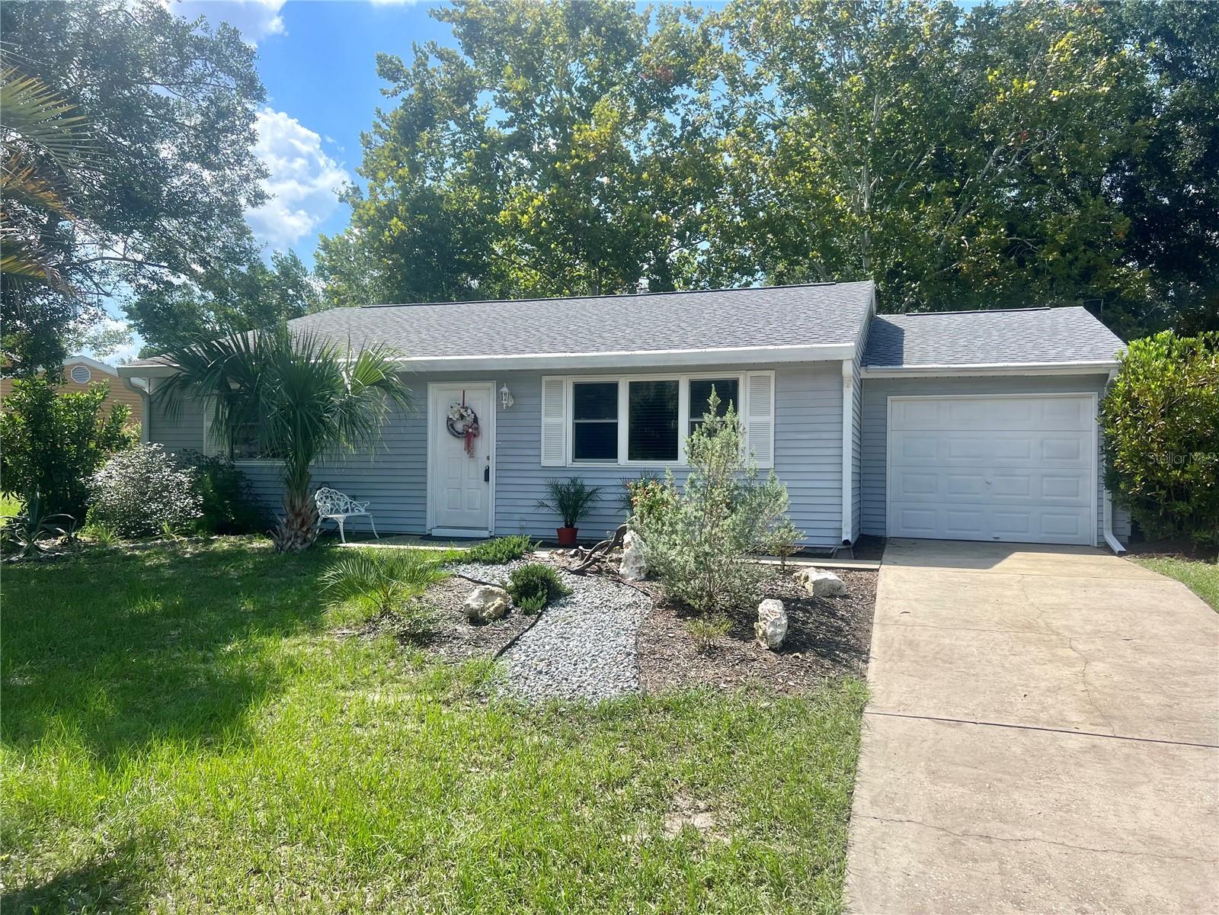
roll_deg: -1.0
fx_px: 916
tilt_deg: -0.4
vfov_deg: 53.1
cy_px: 458
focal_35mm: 26
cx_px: 610
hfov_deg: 67.3
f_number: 1.5
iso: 50
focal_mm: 5.7
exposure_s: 1/3704
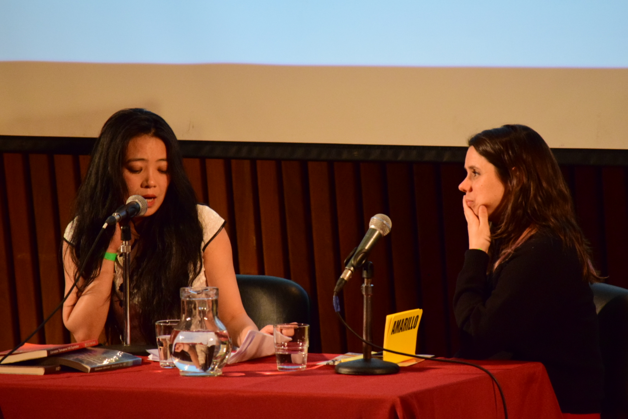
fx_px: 5233
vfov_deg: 4.6
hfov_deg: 6.9
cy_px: 210
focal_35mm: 300
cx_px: 314
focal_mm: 200
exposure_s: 1/60
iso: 3200
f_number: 5.6
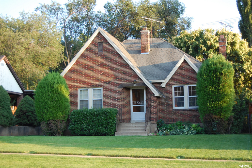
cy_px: 84
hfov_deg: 33.4
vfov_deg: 22.6
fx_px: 420
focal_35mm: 60
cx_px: 126
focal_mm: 40
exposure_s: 1/125
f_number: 5.6
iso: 360
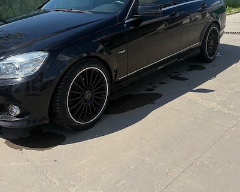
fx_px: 270
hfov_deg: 47.8
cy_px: 63
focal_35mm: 38
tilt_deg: -15.9
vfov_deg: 38.7
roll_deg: +1.9
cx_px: 101
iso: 50
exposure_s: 1/3623
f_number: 1.6
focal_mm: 5.96
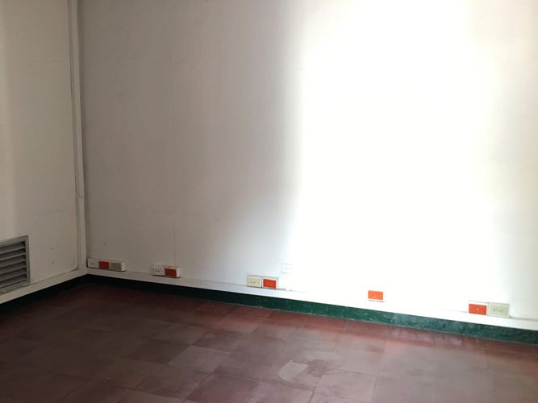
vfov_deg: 48.2
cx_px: 269
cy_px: 202
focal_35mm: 29
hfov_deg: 61.7
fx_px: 451
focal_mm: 4.15
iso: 64
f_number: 2.2
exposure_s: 1/15
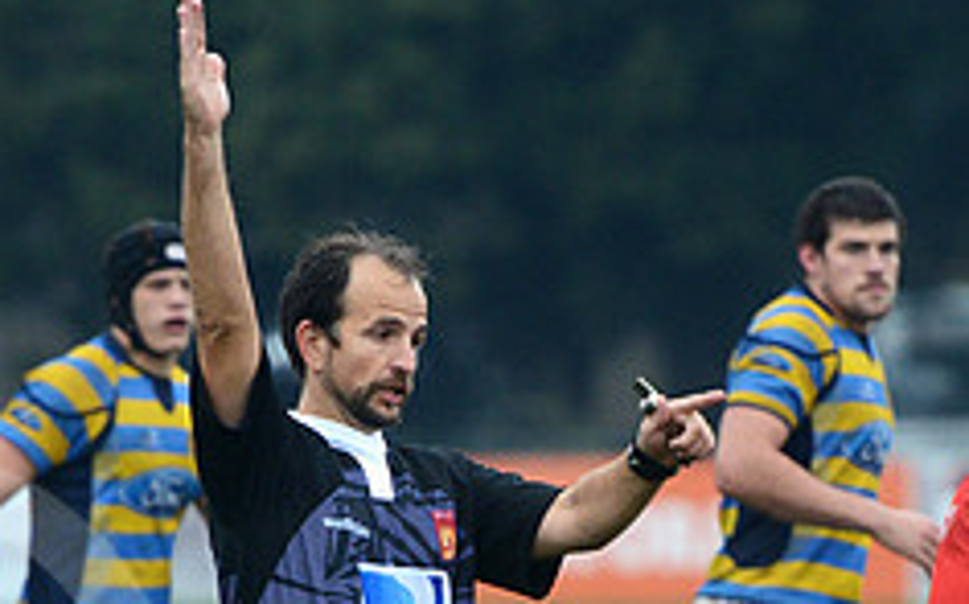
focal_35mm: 489
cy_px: 750
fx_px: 12901
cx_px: 587
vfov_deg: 2.7
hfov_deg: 4.3
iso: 1600
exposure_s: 1/500
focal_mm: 195
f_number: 2.8
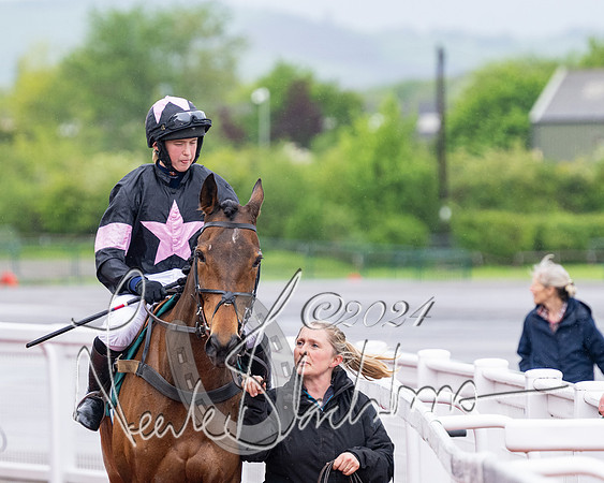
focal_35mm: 355
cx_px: 244
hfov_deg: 5.5
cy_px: 242
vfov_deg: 4.4
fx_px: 6342
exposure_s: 1/1600
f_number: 4
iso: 800
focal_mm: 210
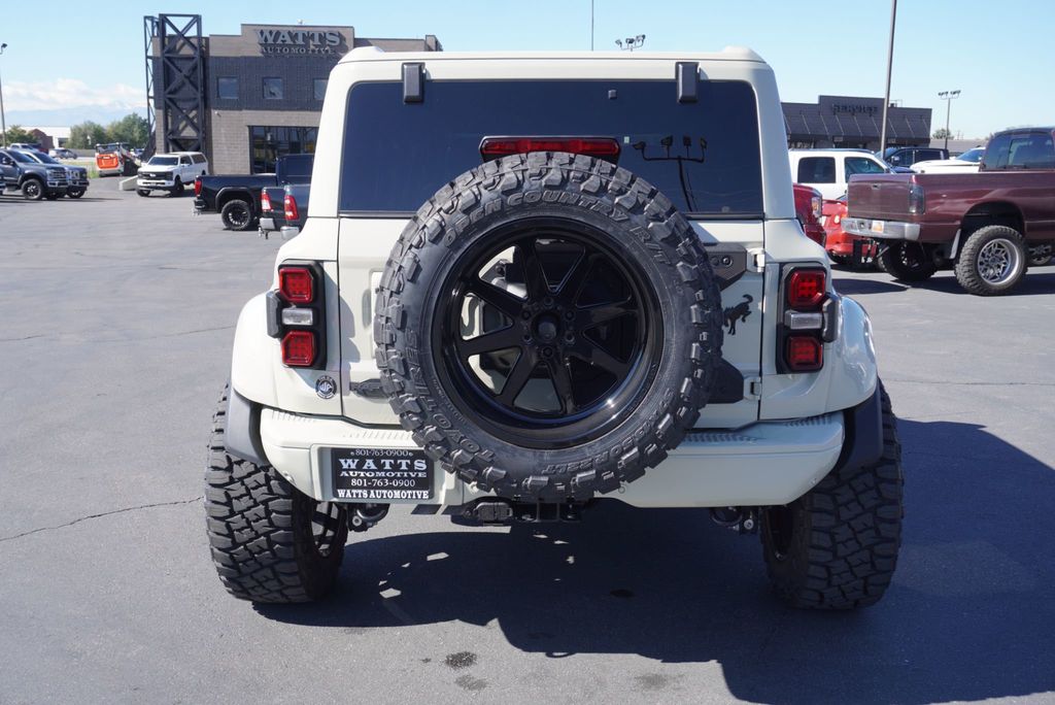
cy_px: 352
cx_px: 528
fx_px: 1012
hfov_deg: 55.1
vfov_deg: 38.4
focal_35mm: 34
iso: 100
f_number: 7.1
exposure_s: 1/160
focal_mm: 23
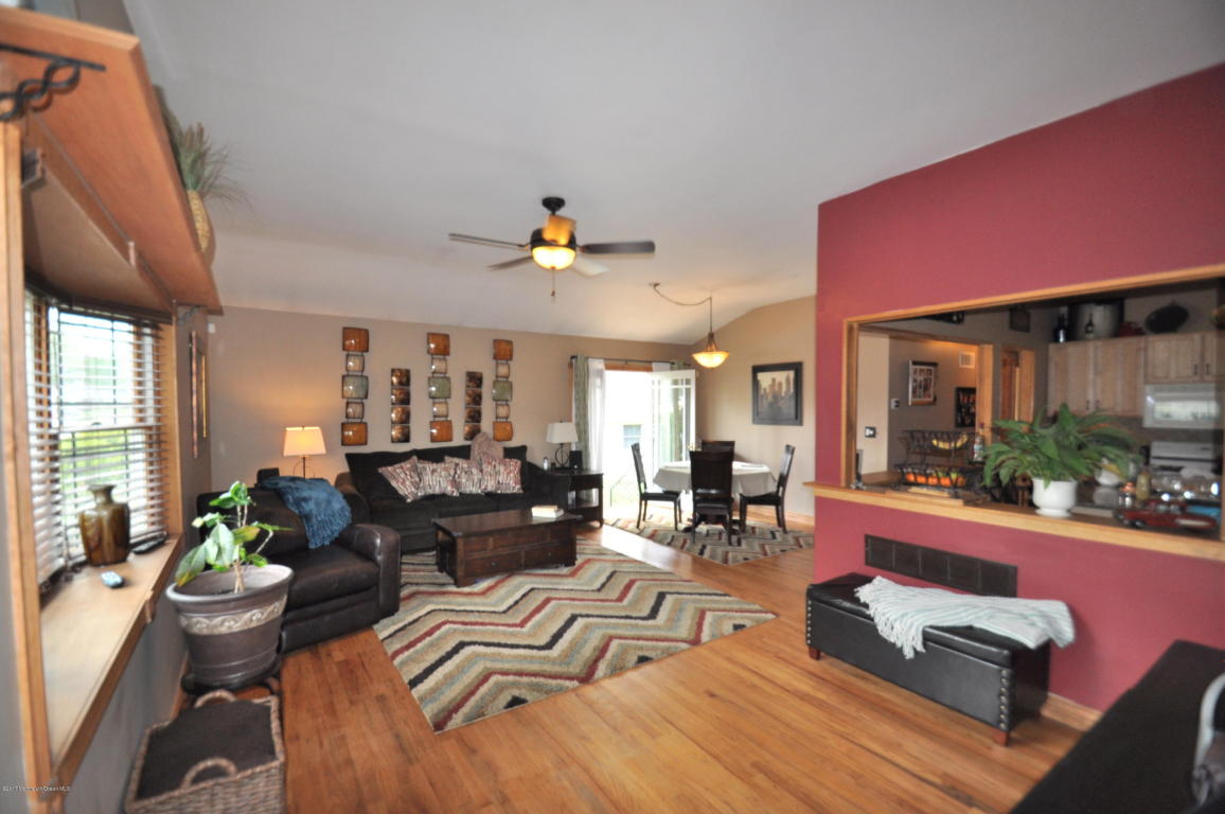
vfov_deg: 77.2
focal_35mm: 15
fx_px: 510
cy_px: 407
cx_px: 612
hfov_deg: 100.5
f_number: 3.5
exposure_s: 1/125
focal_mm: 10
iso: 560
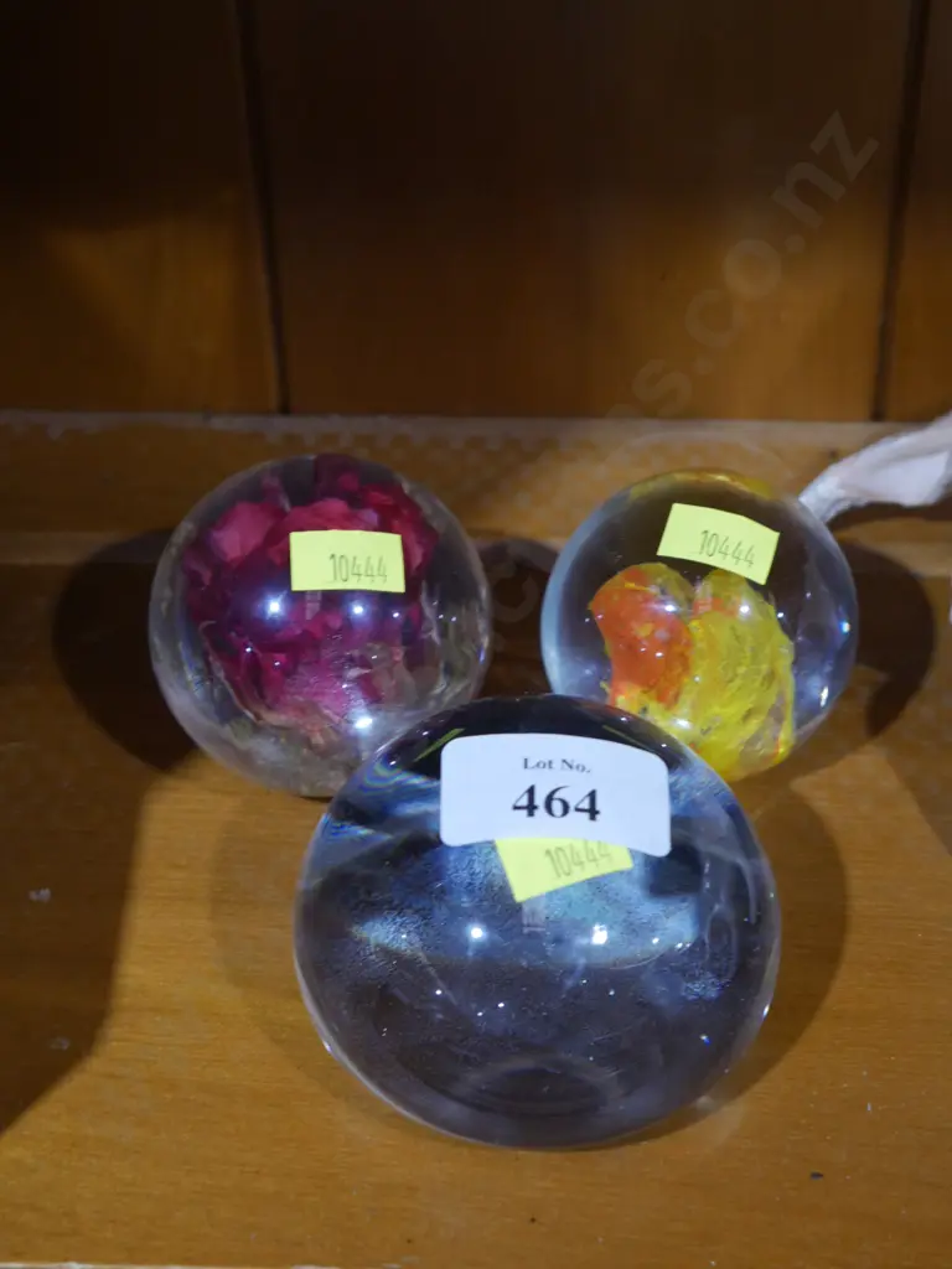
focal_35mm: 72
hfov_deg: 20.4
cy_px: 634
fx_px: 2640
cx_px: 476
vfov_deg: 27.0
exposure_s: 1/80
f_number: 5.5
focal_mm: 36
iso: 1600
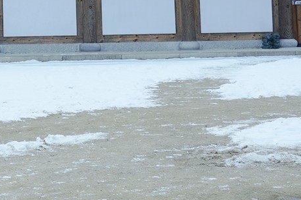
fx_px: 1087
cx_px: -66
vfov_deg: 10.2
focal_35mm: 130
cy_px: -111
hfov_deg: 15.2
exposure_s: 1/100
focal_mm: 30
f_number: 8
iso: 250
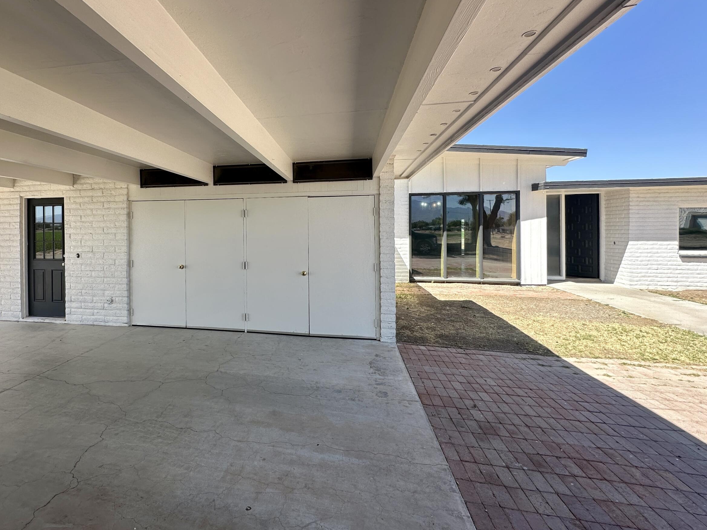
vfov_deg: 71.3
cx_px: 270
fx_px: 368
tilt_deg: -0.4
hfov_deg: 86.2
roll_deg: +0.1
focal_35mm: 18
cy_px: 231
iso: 40
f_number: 2.2
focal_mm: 2.22
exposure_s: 1/596
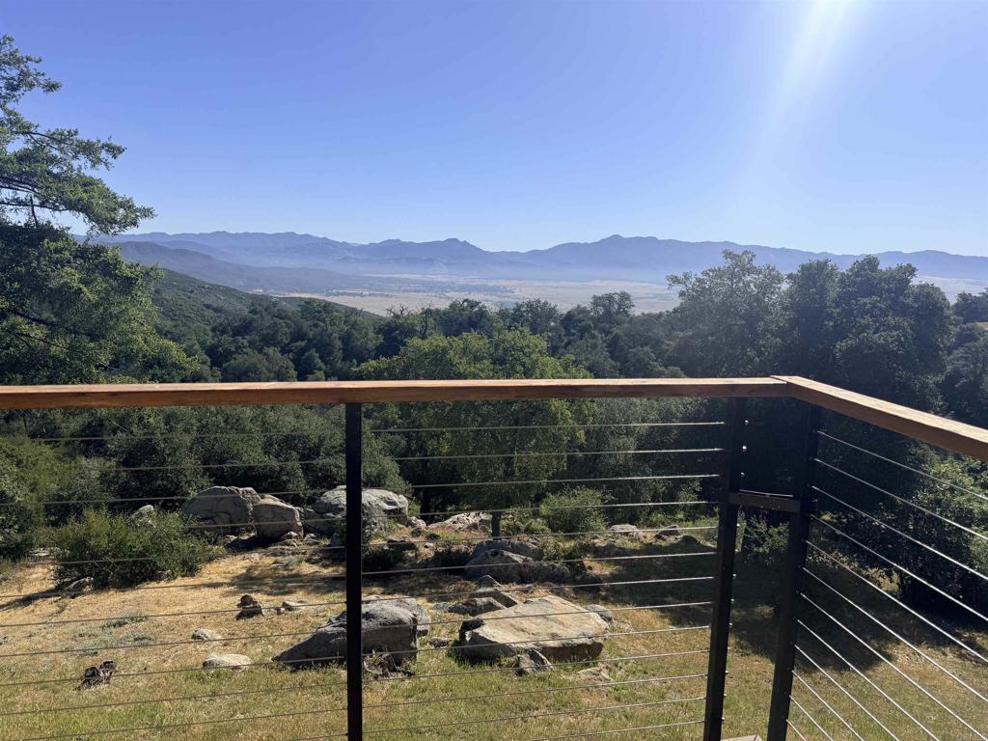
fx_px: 685
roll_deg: -2.2
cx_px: 494
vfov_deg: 56.8
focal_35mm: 24
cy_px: 370
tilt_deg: -9.1
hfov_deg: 71.6
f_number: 1.78
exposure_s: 1/7353
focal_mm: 6.76
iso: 80
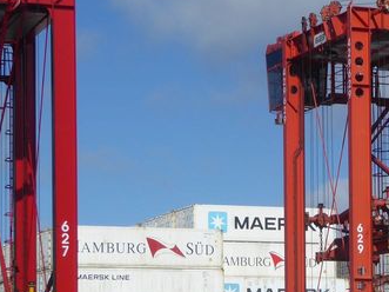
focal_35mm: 157
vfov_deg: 9.4
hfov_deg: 12.6
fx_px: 1764
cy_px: 265
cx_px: 267
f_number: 4.3
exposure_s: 1/1000
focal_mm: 10.9
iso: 80
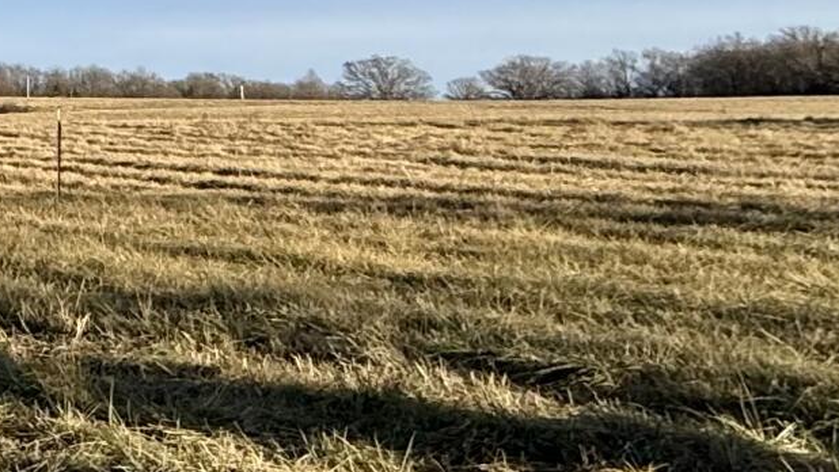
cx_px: -806
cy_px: -20
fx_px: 1647
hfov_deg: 18.9
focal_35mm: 74
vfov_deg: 16.0
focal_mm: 2.22
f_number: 2.2
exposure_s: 1/1795
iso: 50
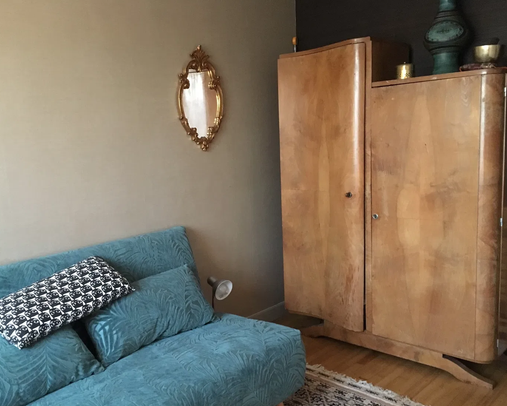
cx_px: 232
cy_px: 219
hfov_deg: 54.1
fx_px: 495
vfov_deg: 44.5
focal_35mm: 33
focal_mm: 4.15
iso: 500
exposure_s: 1/17
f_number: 2.2
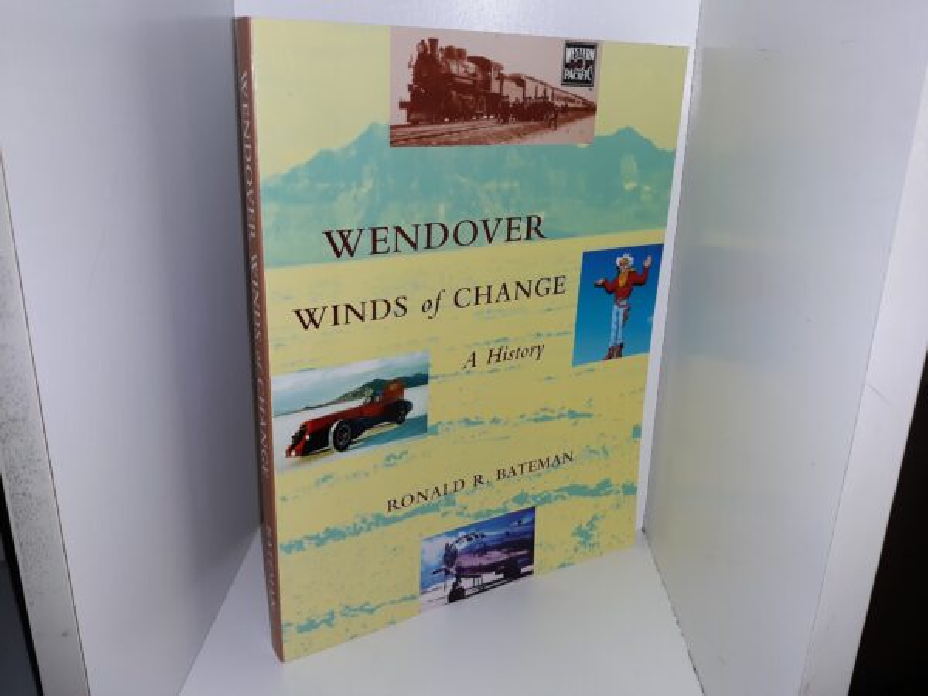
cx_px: 464
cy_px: 348
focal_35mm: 28
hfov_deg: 63.4
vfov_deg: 49.7
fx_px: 751
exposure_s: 1/134
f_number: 1.7
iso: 40
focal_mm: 3.7
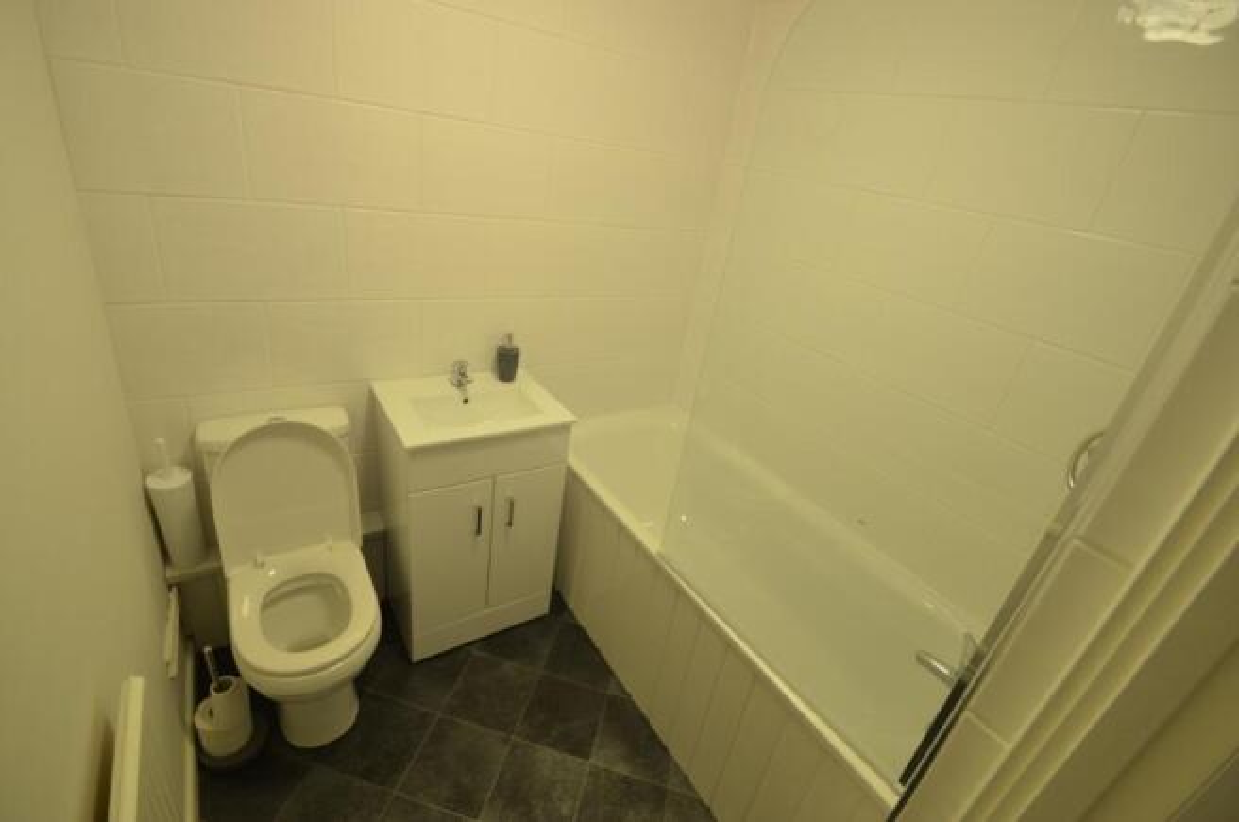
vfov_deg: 77.1
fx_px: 515
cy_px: 411
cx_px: 620
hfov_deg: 100.5
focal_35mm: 15
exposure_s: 1/60
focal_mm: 10
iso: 560
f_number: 4
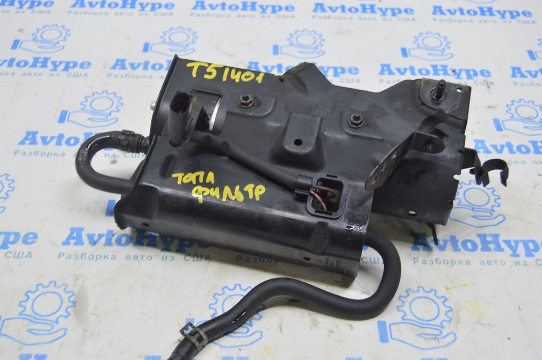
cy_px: 180
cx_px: 271
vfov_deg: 29.8
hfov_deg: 43.6
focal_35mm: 45
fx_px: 677
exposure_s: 1/20
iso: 400
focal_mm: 30
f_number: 5.6
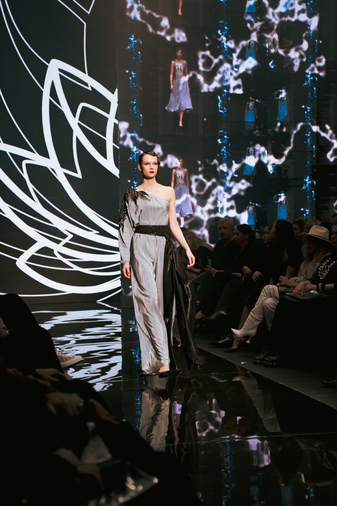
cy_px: 253
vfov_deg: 31.0
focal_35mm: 65
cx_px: 168
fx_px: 913
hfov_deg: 20.9
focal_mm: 65
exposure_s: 1/200
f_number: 3.5
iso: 1600
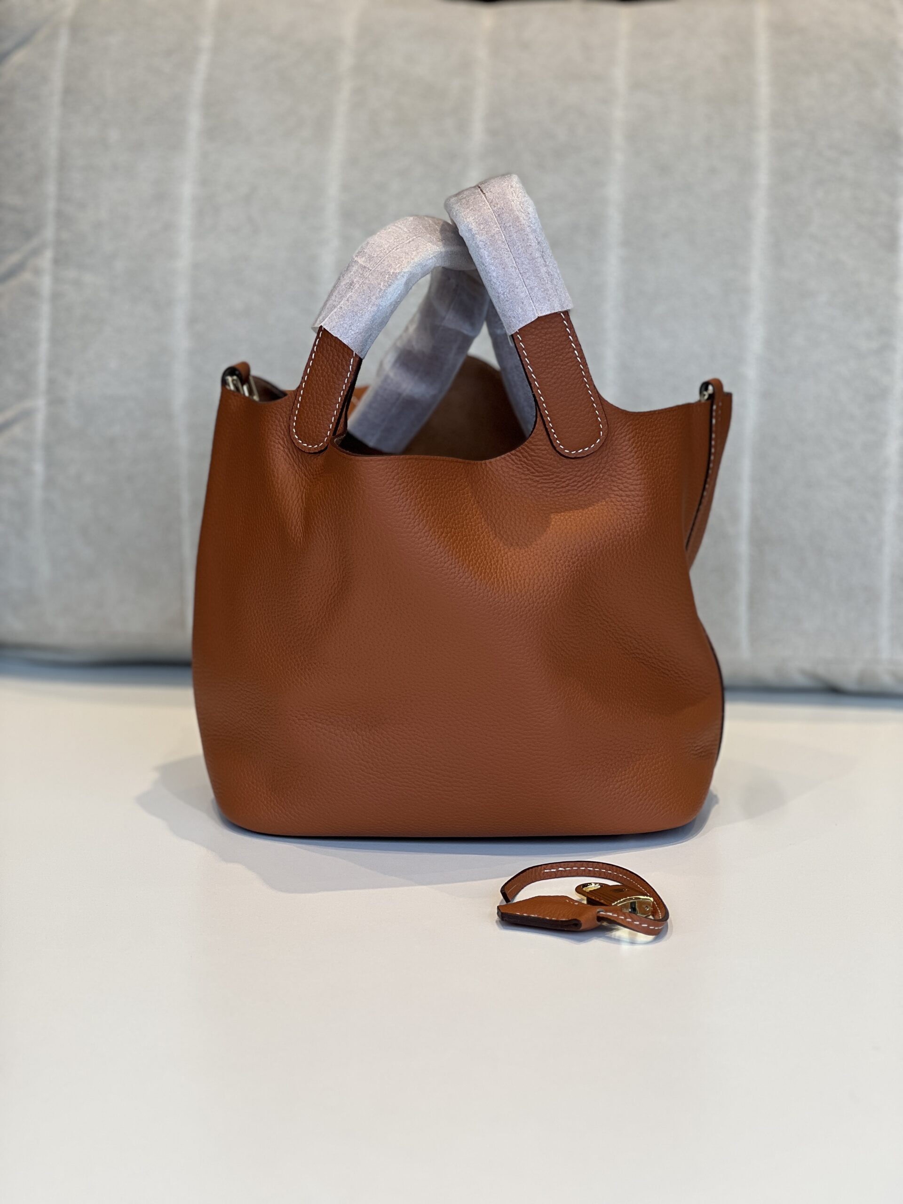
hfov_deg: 19.1
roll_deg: -0.2
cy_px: 602
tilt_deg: -10.5
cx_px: 452
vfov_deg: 25.3
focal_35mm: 77
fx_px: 2678
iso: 32
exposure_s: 1/100
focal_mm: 9
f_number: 2.8
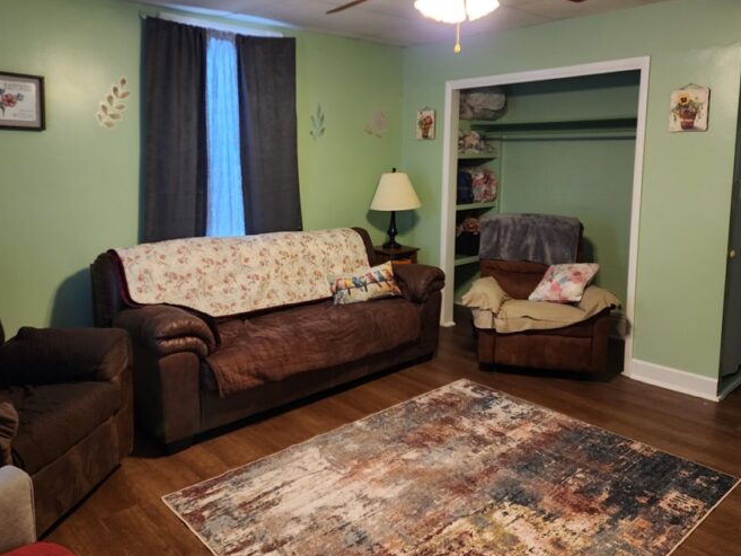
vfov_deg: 49.5
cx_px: 327
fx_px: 599
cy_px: 223
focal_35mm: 28
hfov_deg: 63.2
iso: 400
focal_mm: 6.4
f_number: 1.8
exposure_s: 1/120
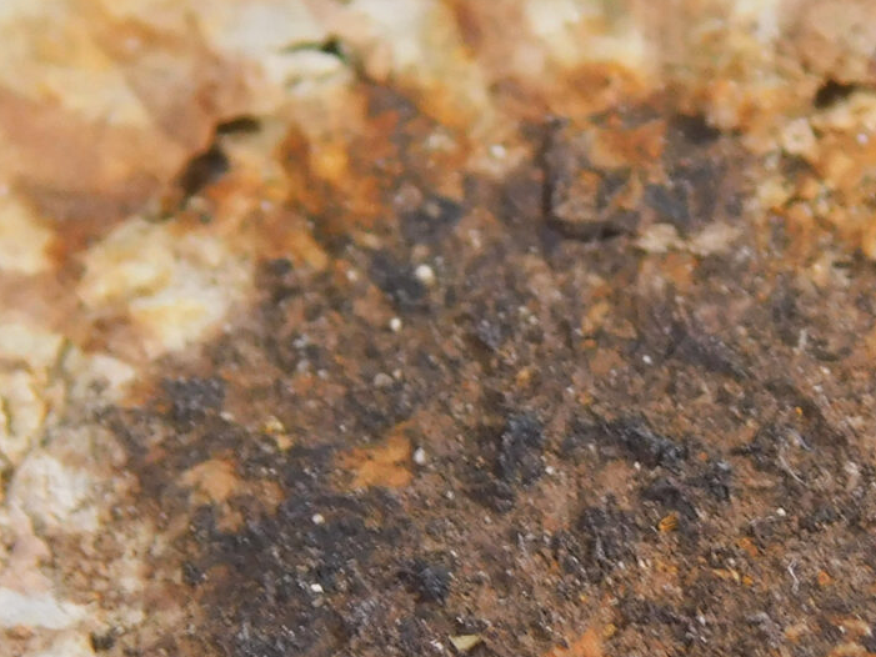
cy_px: 626
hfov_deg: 6.8
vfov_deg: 5.1
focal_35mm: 292
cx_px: 715
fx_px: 7391
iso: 125
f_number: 4.4
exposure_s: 1/80
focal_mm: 14.2
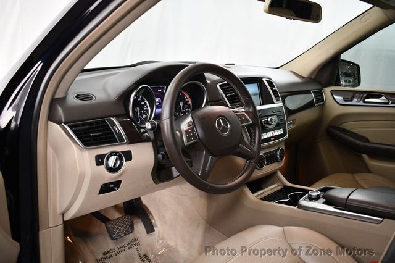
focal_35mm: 33
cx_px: 198
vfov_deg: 39.9
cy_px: 132
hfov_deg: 57.2
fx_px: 362
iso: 2000
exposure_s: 1/125
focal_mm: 22
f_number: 3.8
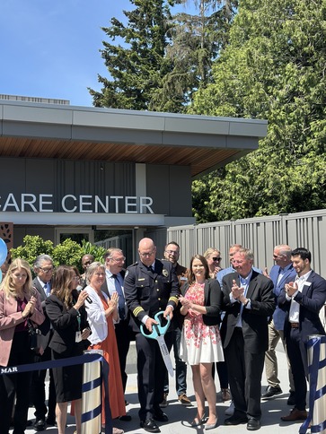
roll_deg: +0.2
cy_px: 217
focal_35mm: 48
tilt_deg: +5.7
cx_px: 163
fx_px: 603
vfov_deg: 39.7
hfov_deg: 30.3
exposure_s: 1/3155
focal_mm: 6.86
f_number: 1.78
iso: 80
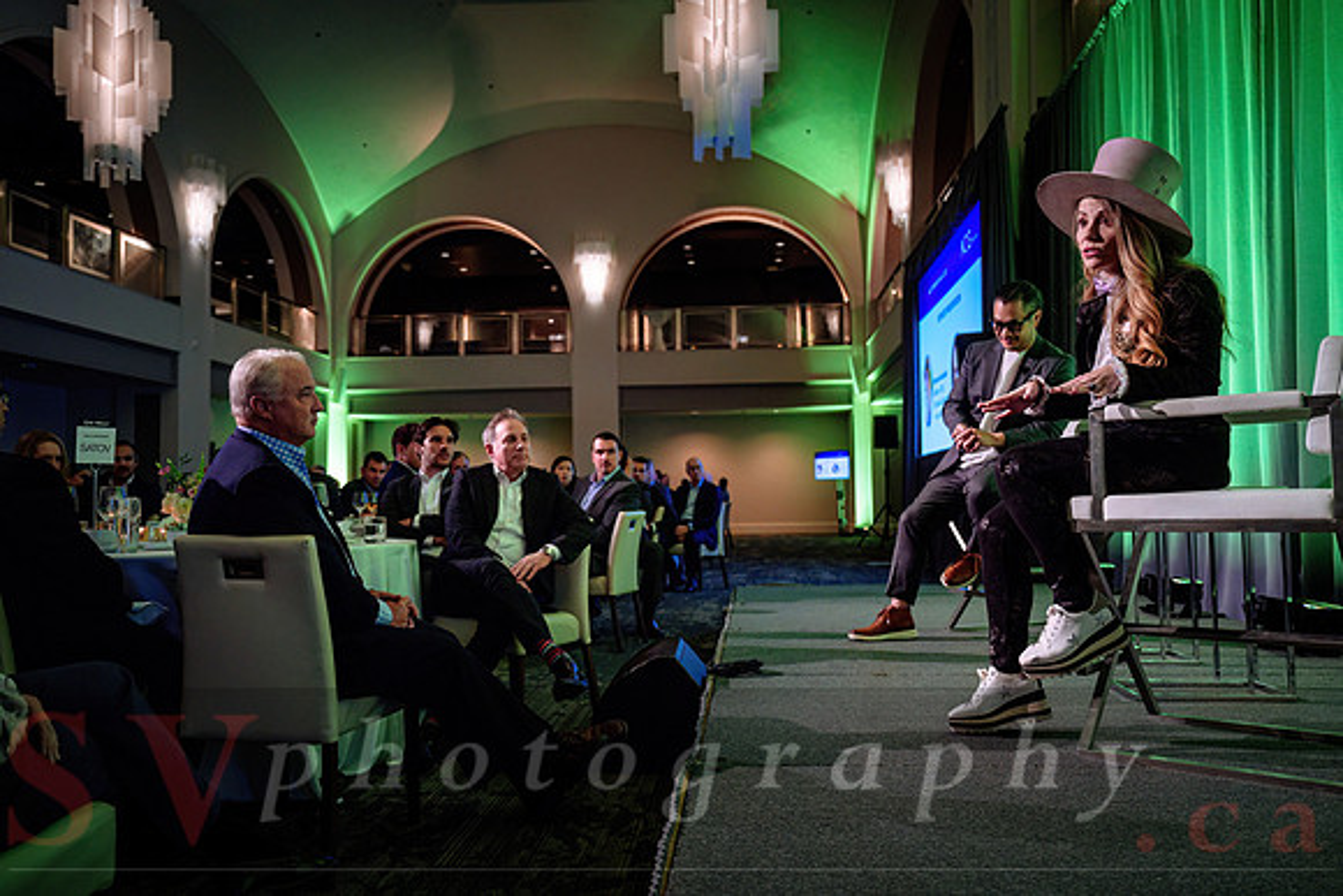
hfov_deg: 64.5
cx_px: 672
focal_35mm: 29
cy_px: 448
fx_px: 1063
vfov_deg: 45.7
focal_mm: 28.5
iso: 1600
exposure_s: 1/160
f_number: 3.2
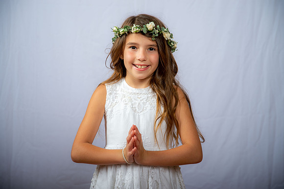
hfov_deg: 25.4
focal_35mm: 80
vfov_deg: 17.0
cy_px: 94
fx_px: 631
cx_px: 142
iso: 250
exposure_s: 1/200
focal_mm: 80
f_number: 5.6
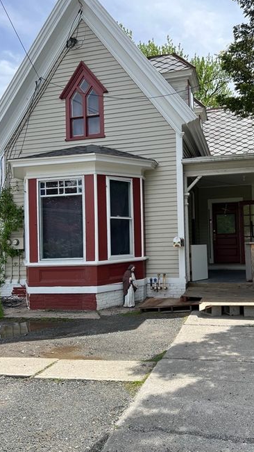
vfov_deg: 66.1
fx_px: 347
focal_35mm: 29
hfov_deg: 39.9
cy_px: 226
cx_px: 158
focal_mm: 5.7
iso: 50
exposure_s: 1/2404
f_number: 1.5
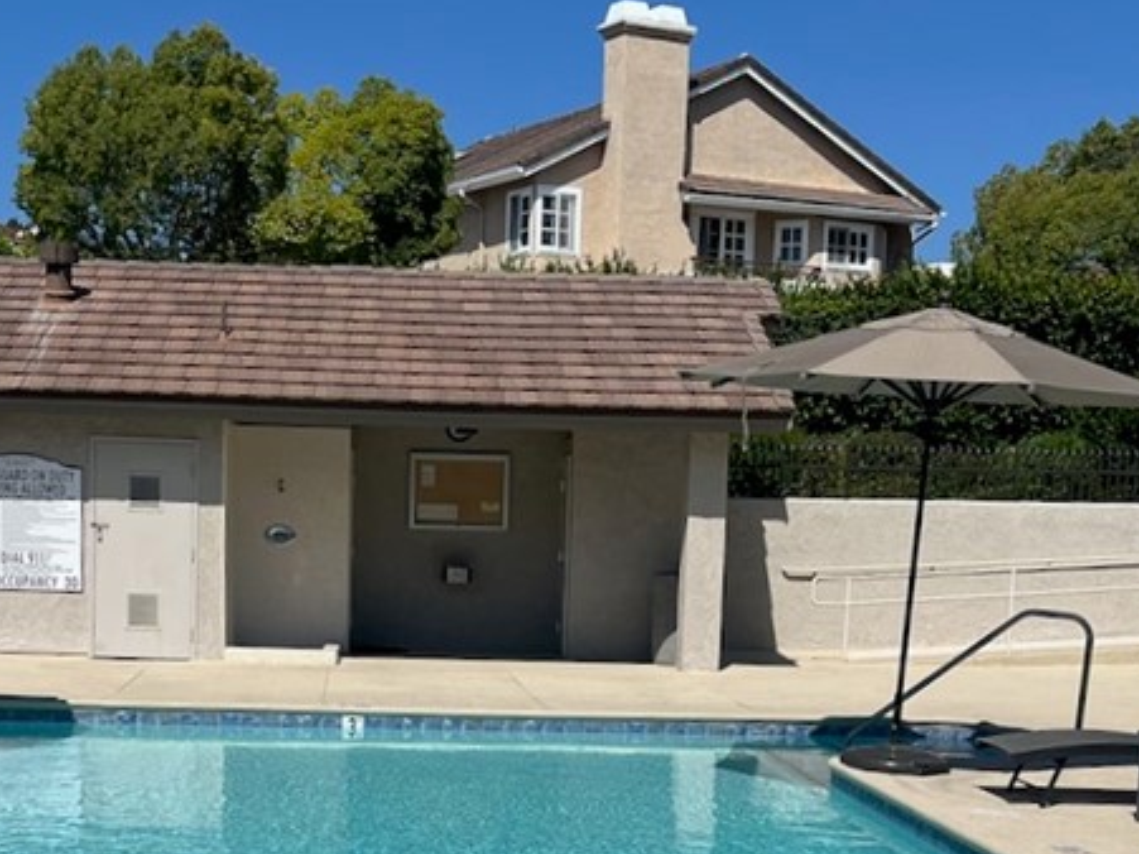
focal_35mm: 59
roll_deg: +1.4
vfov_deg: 24.2
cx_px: 444
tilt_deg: -5.6
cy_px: 740
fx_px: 1941
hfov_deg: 32.6
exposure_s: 1/9434
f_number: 1.5
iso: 50
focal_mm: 5.7
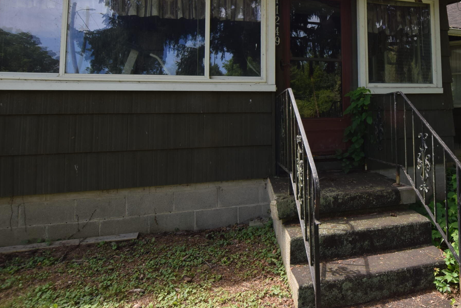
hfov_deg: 65.8
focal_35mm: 25
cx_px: 360
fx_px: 320
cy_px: 93
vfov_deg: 50.1
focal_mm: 10
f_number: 8
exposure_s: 1/250
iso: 360
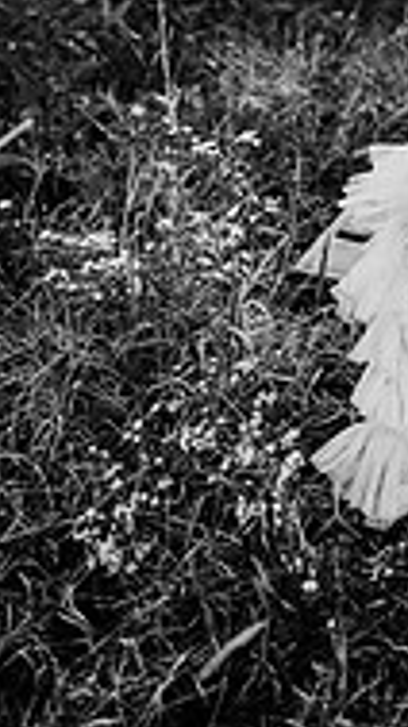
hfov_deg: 18.5
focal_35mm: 60
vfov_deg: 30.8
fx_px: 1157
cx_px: 543
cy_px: -88
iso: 250
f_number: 2.5
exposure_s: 1/800
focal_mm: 24
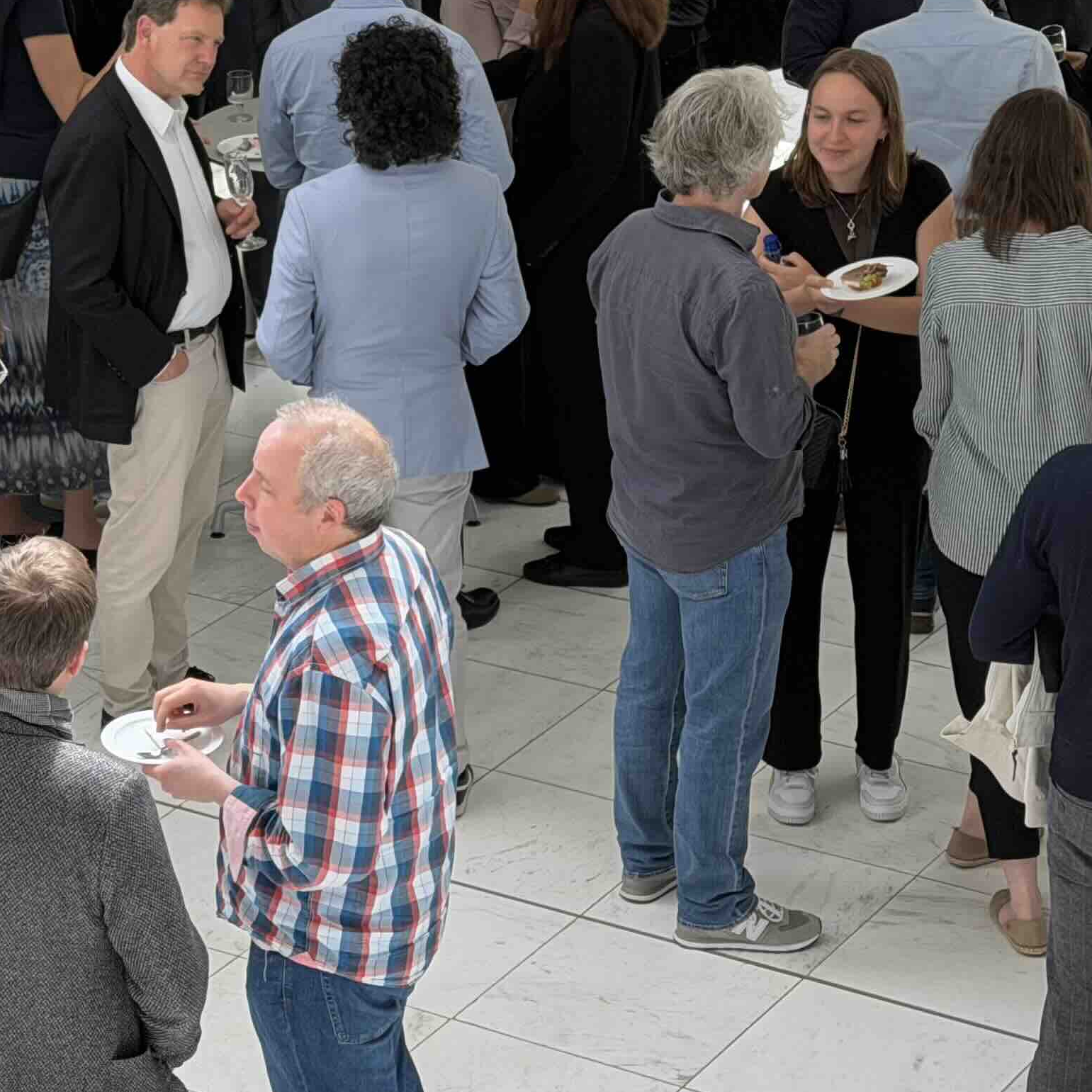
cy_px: 484
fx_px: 3962
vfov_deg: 15.7
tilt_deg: -20.6
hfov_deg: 15.5
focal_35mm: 111
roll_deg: +4.0
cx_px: 43
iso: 50
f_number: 1.78
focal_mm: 6.76
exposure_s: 1/187
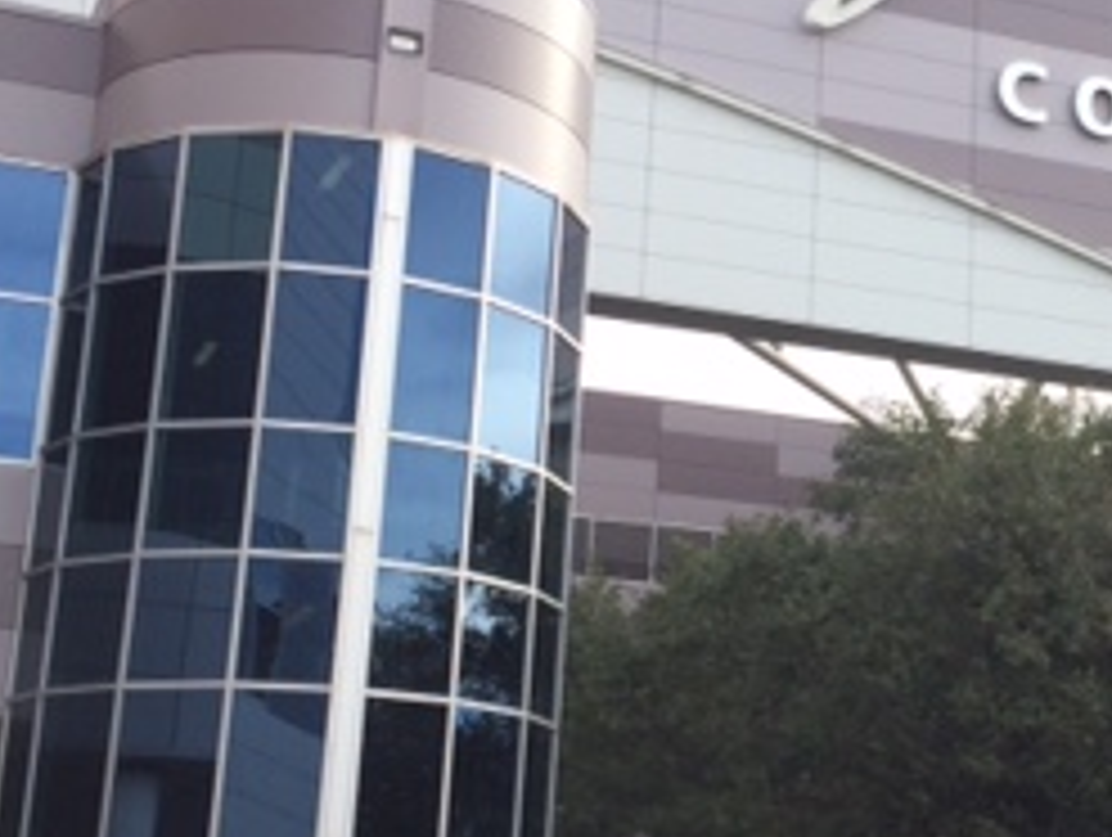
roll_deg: -1.3
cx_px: 995
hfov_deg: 25.2
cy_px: 333
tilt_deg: +15.6
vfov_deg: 19.7
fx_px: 2413
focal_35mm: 75
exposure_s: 1/500
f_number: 2.2
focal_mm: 4.15
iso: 32
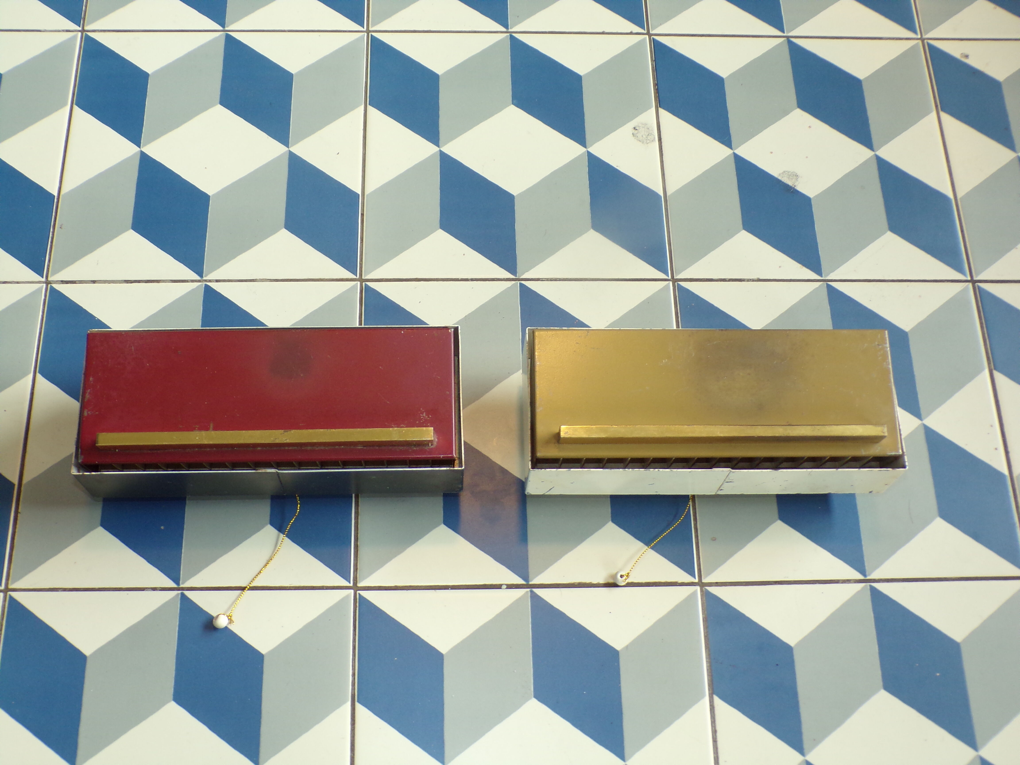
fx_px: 1090
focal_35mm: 37
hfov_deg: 50.1
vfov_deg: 38.7
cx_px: 510
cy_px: 382
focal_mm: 6.6
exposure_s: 1/34
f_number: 3.3
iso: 160
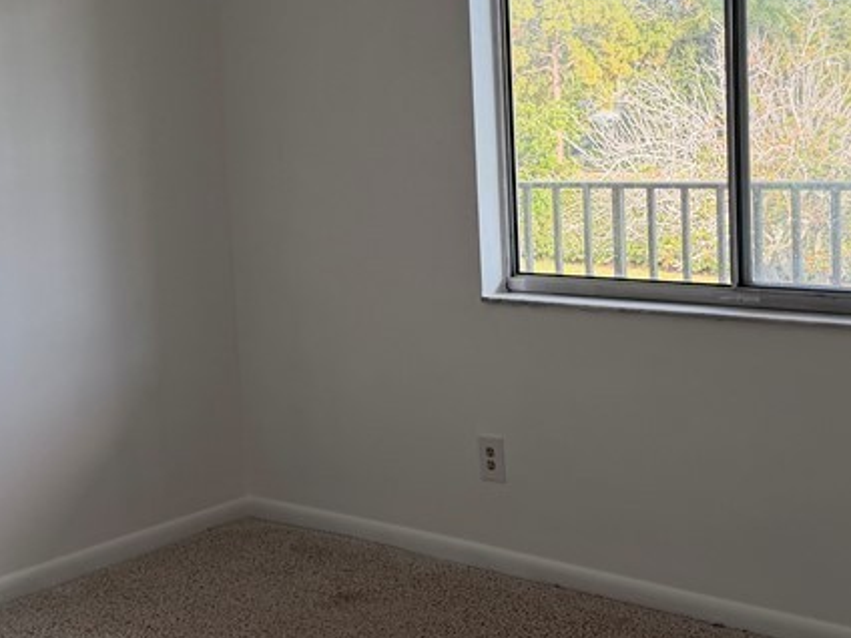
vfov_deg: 25.1
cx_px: 415
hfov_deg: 33.2
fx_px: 1426
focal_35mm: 58
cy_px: 225
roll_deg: +4.7
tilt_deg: -7.2
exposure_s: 1/405
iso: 100
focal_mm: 6.76
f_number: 1.78
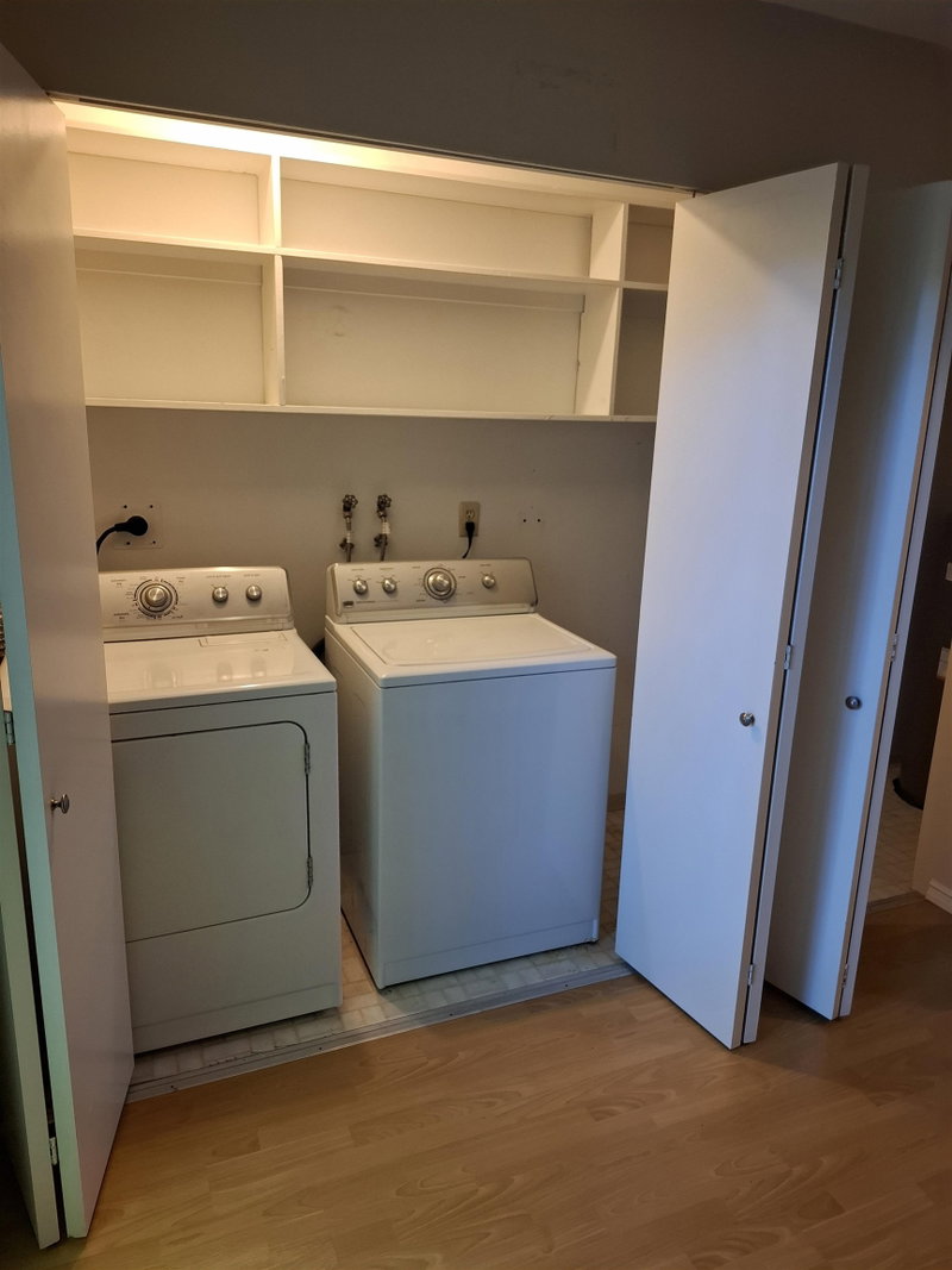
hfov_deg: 58.9
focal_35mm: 23
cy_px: 635
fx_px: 844
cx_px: 476
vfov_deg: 73.9
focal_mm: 5.54
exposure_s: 1/33
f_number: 1.8
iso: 250
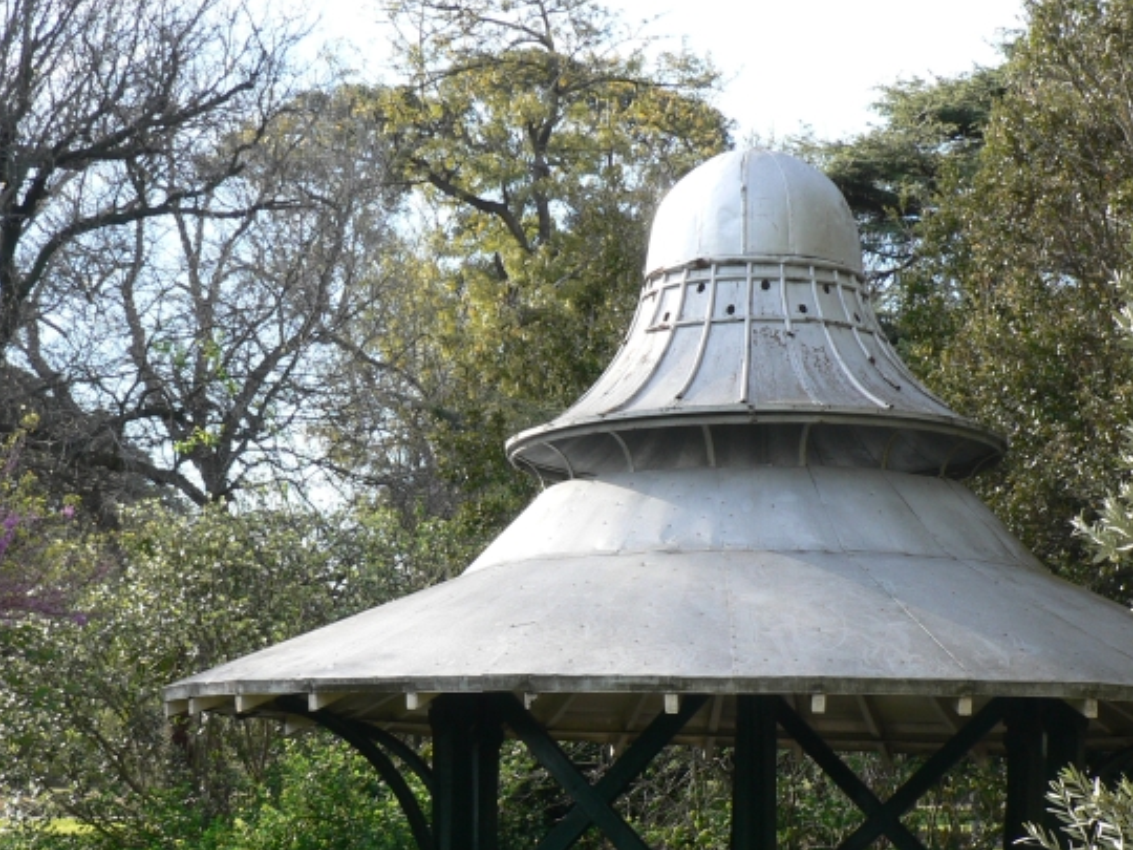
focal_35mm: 80
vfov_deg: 18.4
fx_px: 2618
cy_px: 525
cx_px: 564
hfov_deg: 24.4
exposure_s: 1/125
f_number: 4
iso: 80
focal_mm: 9.1
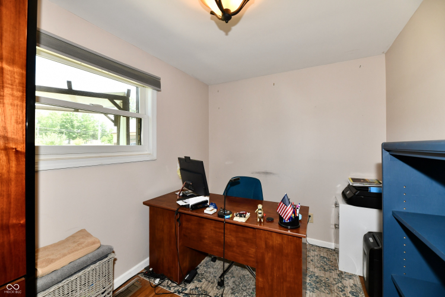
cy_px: 148
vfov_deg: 81.2
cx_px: 222
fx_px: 173
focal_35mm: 14
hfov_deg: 104.3
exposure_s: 1/60
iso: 640
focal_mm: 14
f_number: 6.3
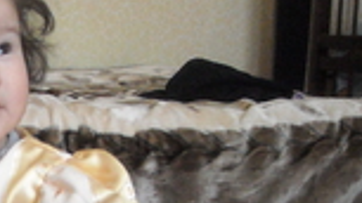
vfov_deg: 10.5
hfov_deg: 18.0
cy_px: 274
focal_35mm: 112
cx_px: -95
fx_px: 1075
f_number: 2.8
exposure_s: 1/38
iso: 400
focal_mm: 5.7
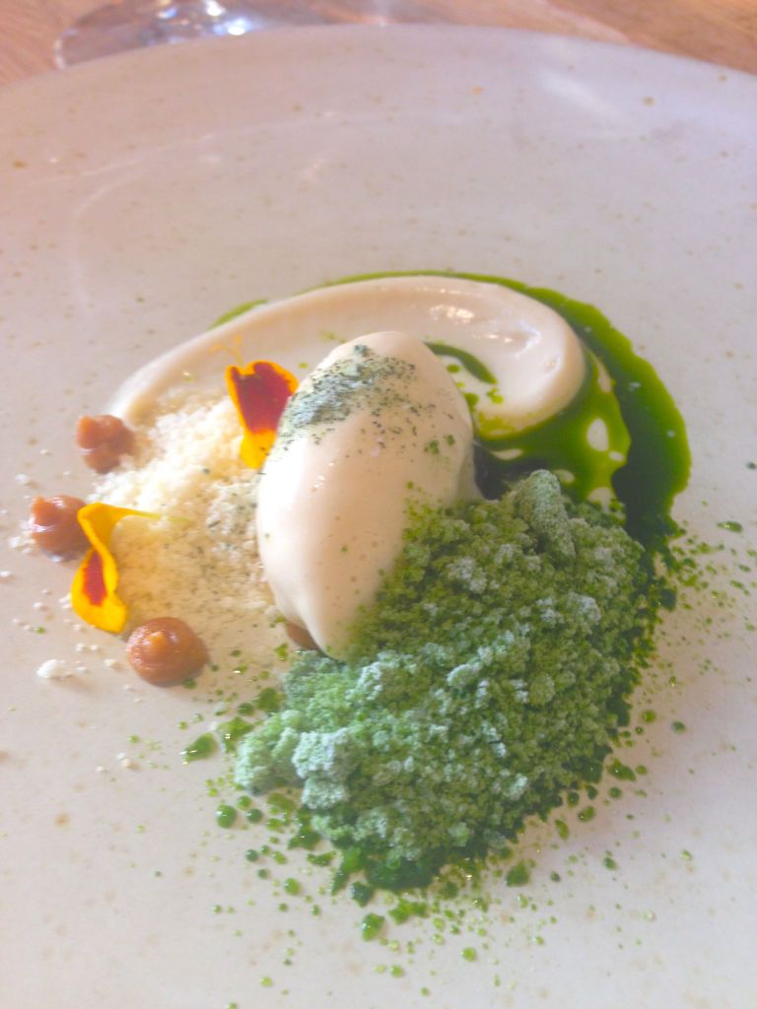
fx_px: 962
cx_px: 378
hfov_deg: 42.9
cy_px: 504
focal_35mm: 33
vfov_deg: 55.4
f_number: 2.4
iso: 50
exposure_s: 1/20
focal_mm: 4.12
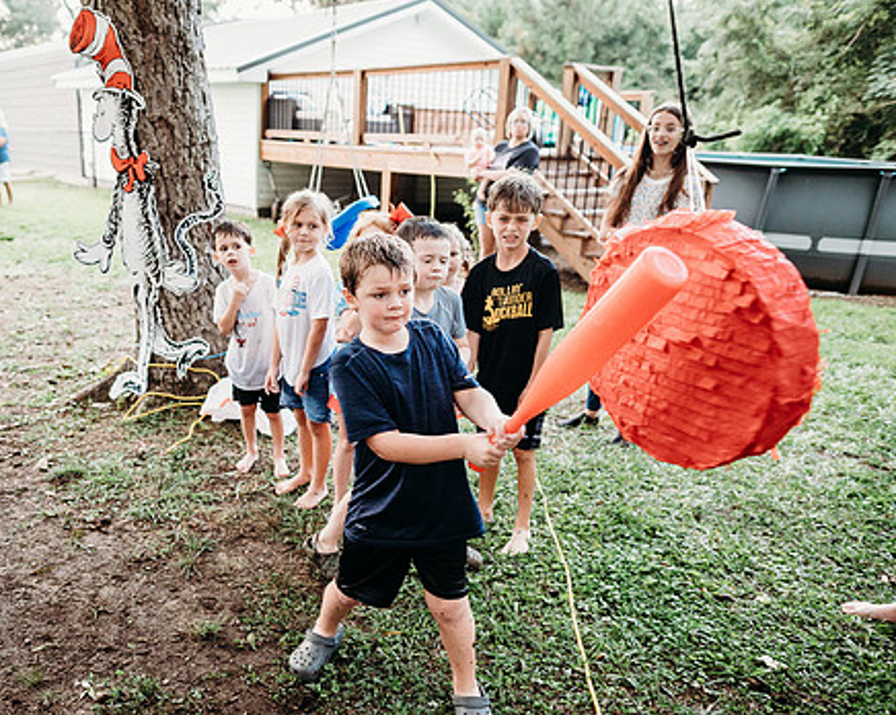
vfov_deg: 48.4
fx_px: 795
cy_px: 375
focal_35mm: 30
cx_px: 331
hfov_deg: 58.0
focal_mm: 24
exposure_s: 1/200
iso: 1250
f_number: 2.5
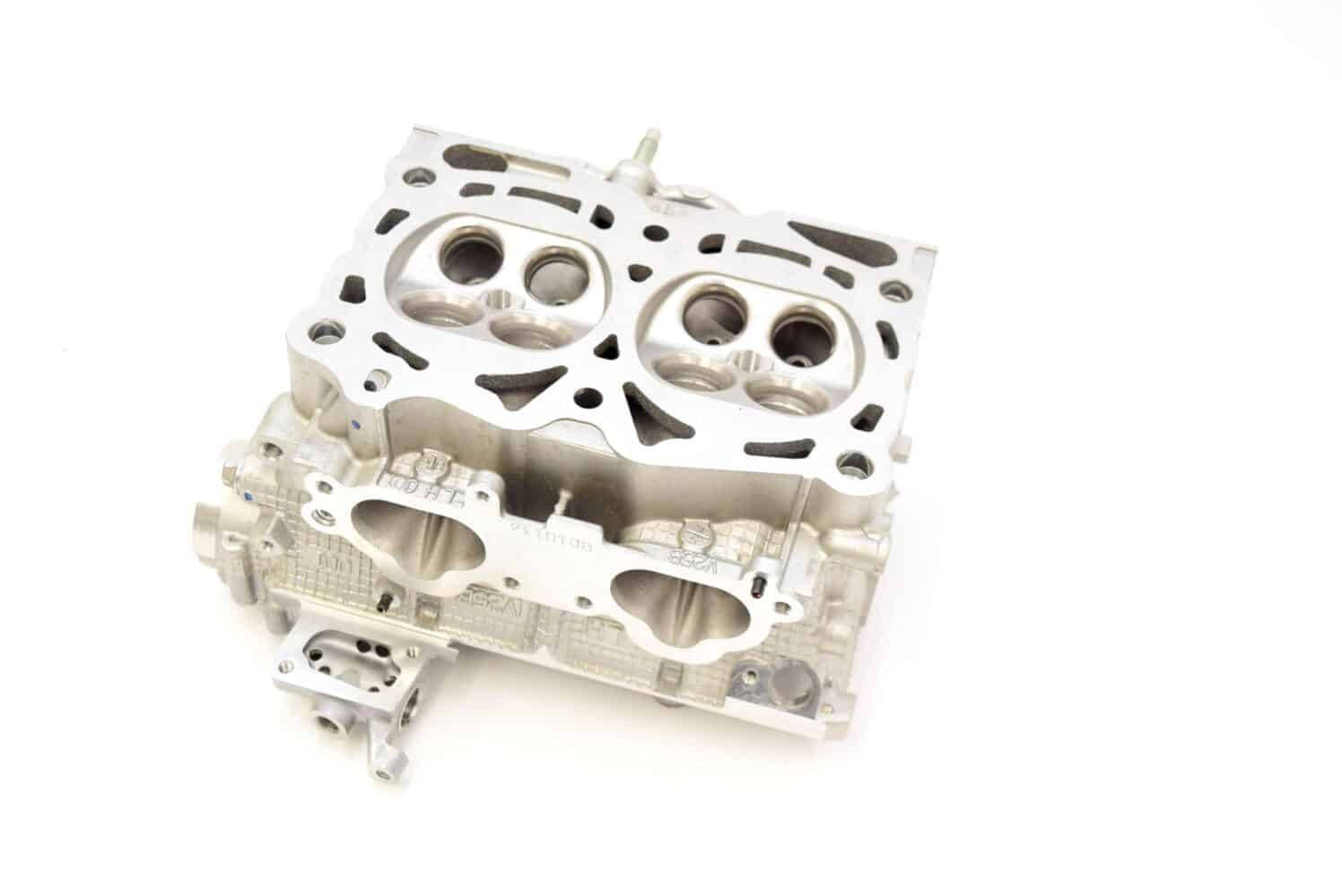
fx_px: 1567
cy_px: 448
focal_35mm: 42
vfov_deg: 31.9
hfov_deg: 46.4
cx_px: 671
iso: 400
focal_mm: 28
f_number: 5.6
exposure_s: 1/125
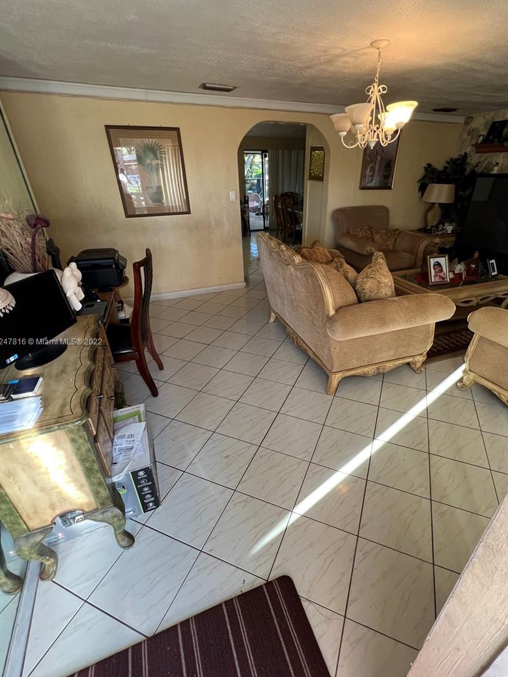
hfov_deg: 81.6
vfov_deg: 98.2
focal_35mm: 15
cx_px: 276
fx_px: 294
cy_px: 342
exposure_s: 1/120
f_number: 1.8
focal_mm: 1.57
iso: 250
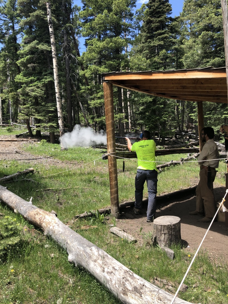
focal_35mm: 28
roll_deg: +0.6
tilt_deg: +2.0
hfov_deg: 49.8
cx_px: 114
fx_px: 246
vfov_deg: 63.4
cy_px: 152
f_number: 1.8
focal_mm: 3.99
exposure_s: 1/600
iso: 20
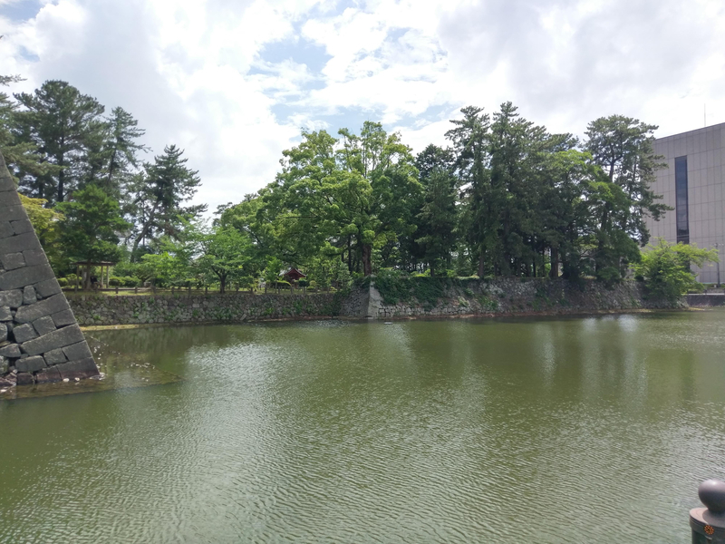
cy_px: 272
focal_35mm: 26
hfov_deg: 67.3
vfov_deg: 53.1
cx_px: 362
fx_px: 545
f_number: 1.8
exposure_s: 1/1500
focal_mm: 4.58
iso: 100
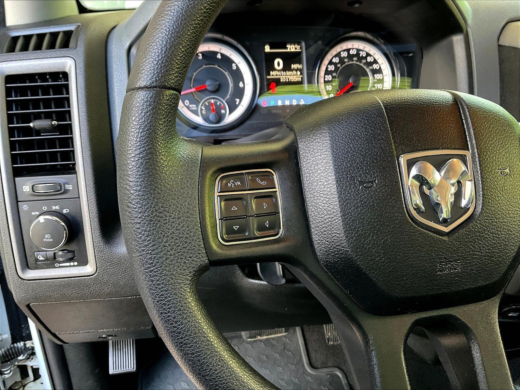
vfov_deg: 48.2
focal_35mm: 29
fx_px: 436
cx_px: 260
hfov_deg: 61.7
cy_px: 195
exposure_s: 1/60
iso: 125
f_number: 1.8
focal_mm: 3
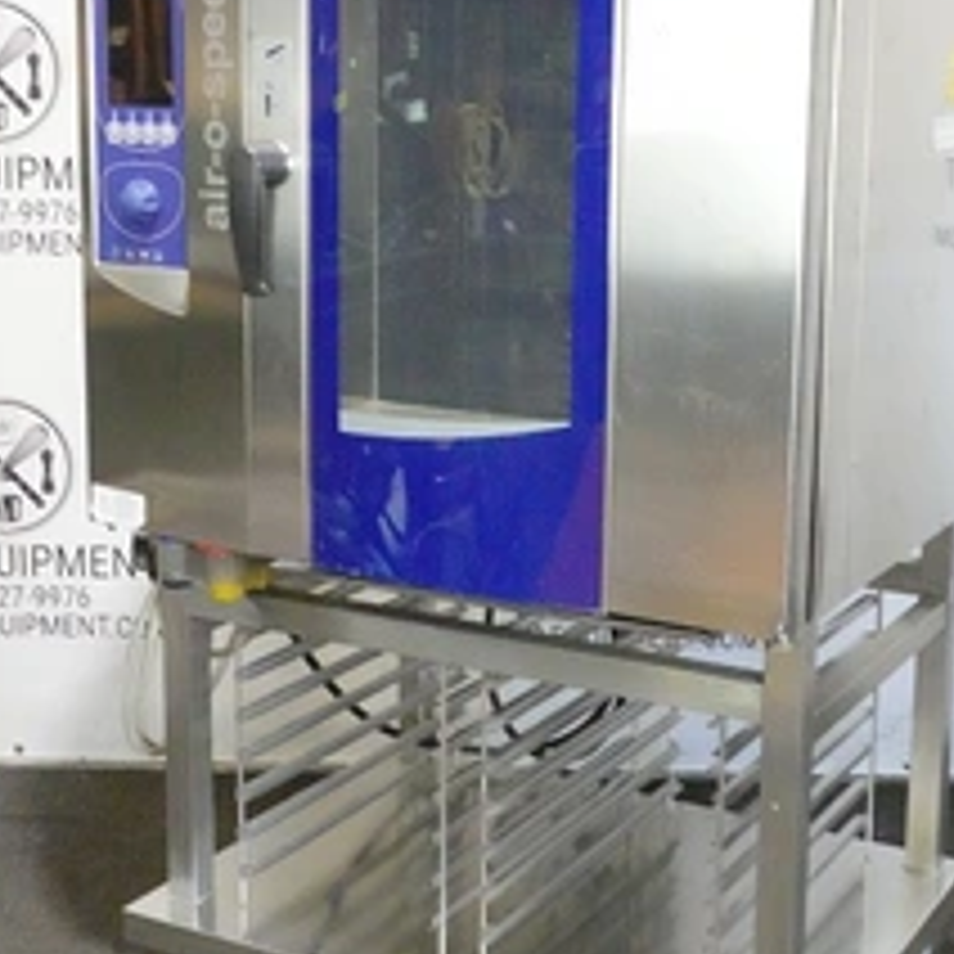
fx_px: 1902
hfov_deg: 28.1
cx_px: 531
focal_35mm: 61
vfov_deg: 28.1
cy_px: 396
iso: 6400
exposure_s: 1/30
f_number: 11
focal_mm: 14.12
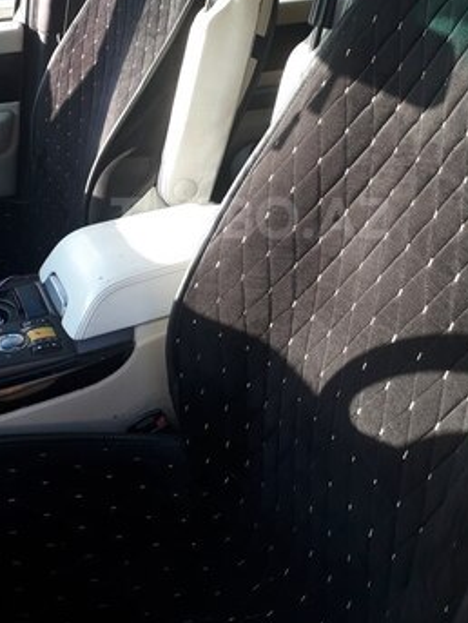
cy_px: 218
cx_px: 250
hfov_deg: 36.9
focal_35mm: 39
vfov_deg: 47.2
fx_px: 702
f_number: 1.9
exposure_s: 1/120
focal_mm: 3.6
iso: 40
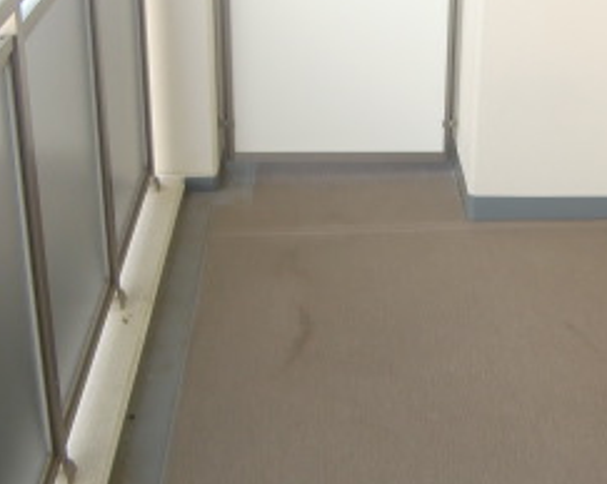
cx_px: 435
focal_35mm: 72
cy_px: 185
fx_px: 1292
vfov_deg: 21.2
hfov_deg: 26.2
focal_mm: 4.9
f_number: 2.6
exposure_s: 1/80
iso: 64
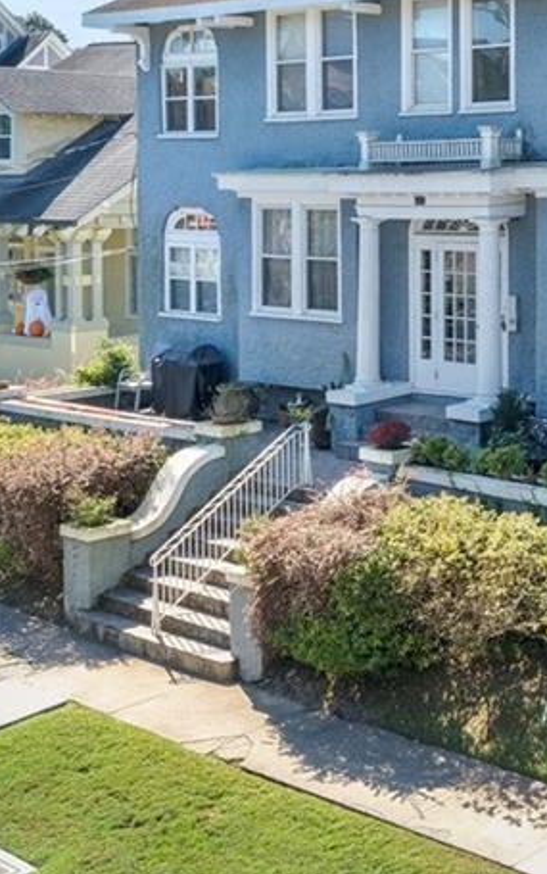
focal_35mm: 55
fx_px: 1310
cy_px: 407
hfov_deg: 21.0
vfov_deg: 36.9
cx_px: 749
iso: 400
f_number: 10
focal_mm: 16
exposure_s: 1/125
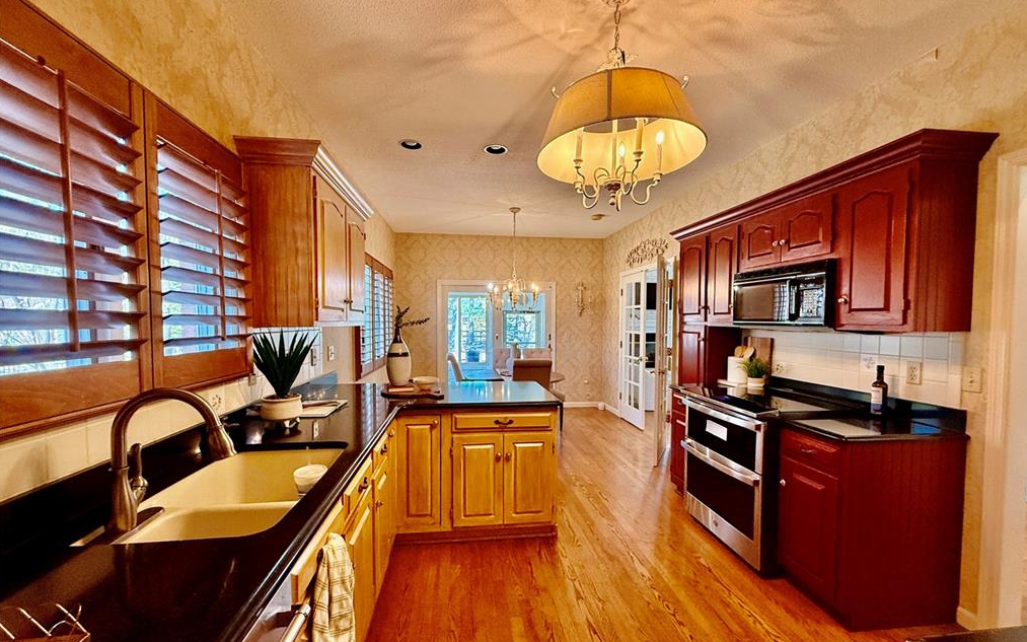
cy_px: 338
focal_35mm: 15
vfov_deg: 74.7
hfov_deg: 101.5
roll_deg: -0.7
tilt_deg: -2.6
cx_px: 517
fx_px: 420
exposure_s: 1/120
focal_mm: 2.22
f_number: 2.2
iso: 320
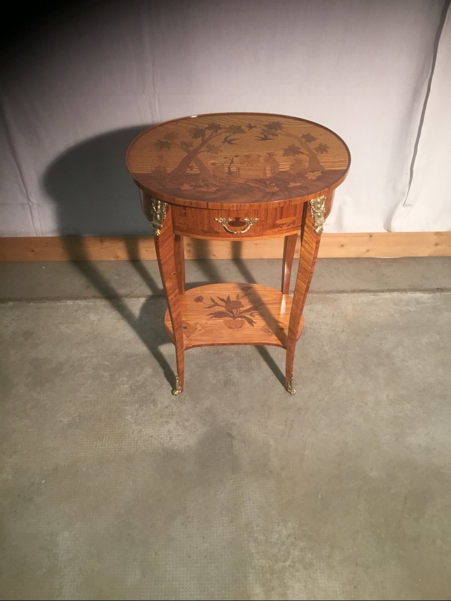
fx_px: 539
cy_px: 300
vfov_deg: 58.4
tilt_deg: -45.4
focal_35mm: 31
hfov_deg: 45.4
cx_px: 226
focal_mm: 3.3
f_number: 2.4
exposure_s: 1/33
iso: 160
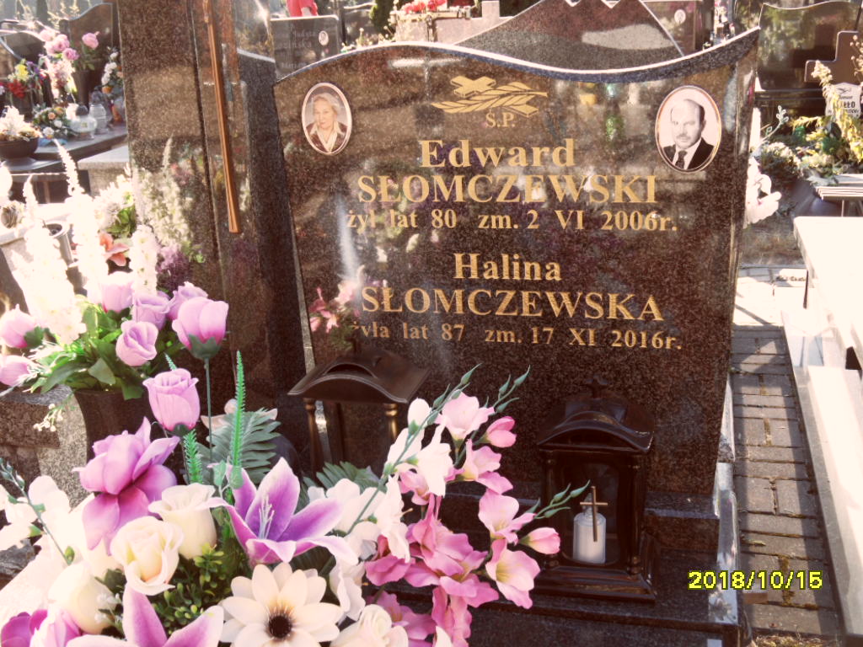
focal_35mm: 40
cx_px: 432
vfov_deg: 36.0
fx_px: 997
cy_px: 324
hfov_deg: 46.8
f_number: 3.6
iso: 100
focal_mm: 6.5
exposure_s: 1/125
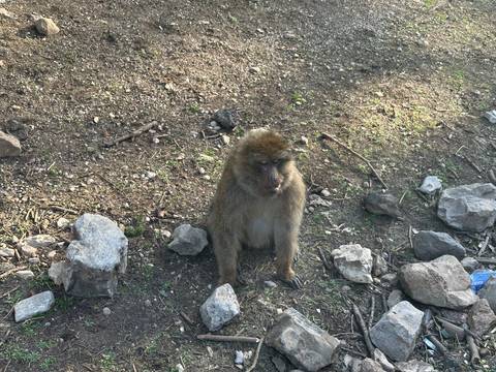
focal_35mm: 48
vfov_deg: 30.3
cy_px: 186
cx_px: 248
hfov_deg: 39.7
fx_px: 688
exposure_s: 1/121
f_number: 1.78
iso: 50
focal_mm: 6.86
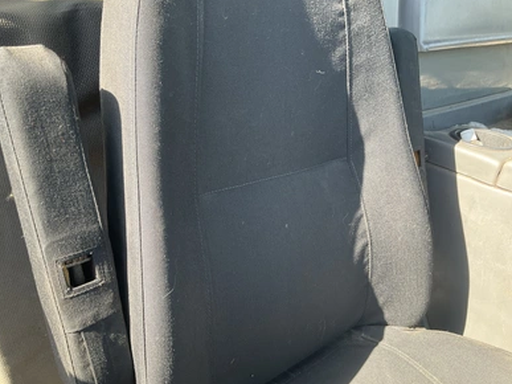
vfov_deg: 46.8
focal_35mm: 30
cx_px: 249
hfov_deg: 60.0
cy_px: 195
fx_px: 444
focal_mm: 3
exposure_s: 1/122
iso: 32
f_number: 1.8
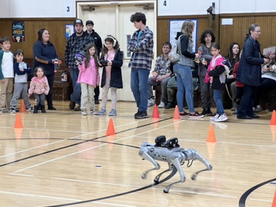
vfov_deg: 18.9
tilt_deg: -5.5
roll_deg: -0.1
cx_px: 137
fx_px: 622
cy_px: 104
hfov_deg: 25.0
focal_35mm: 78
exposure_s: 1/60
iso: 640
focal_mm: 9
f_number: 2.8
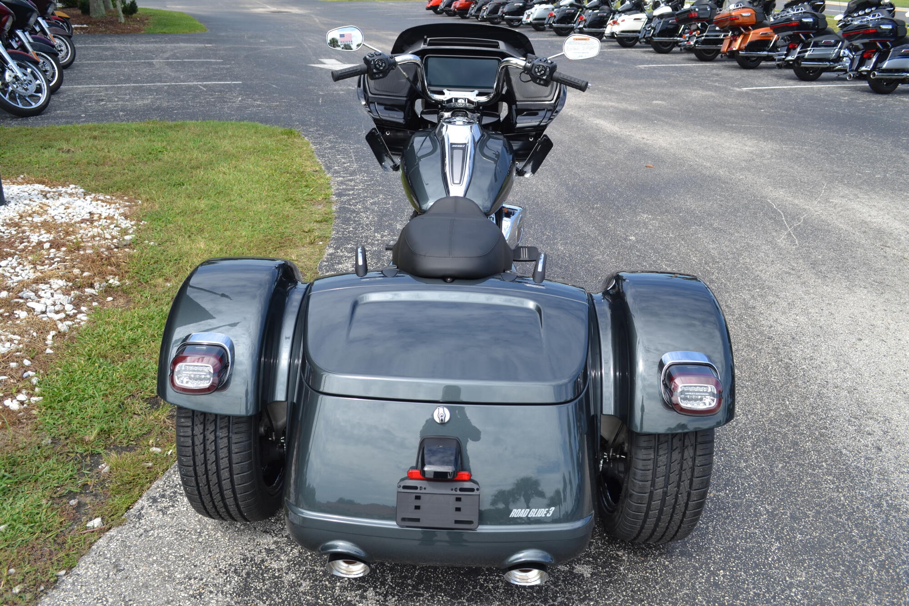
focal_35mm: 30
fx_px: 757
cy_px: 303
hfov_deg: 61.9
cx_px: 454
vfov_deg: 43.6
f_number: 6.3
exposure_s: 1/200
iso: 100
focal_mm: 20
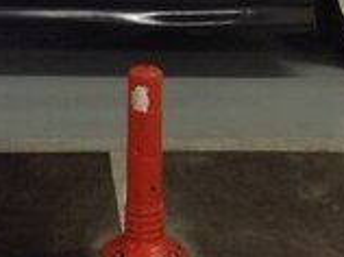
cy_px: -127
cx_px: -39
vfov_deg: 9.8
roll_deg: -0.3
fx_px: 1449
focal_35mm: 146
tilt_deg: -8.7
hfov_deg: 13.3
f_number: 2.4
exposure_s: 1/17
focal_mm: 4.28
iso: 50
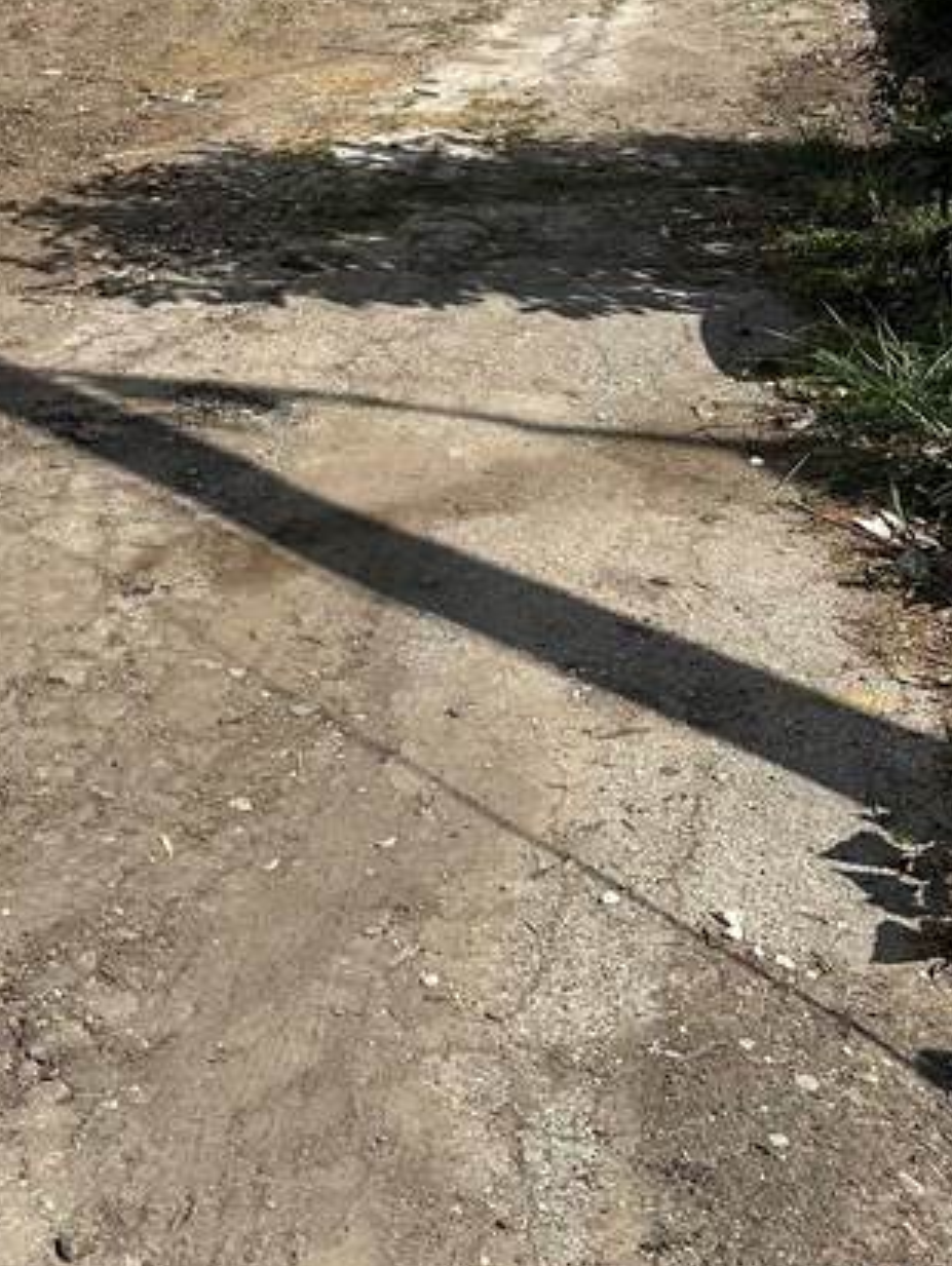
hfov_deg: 25.7
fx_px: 2050
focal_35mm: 56
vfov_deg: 32.3
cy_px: 77
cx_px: 197
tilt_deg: -7.6
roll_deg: -0.9
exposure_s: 1/7042
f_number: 1.78
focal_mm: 6.86
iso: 80
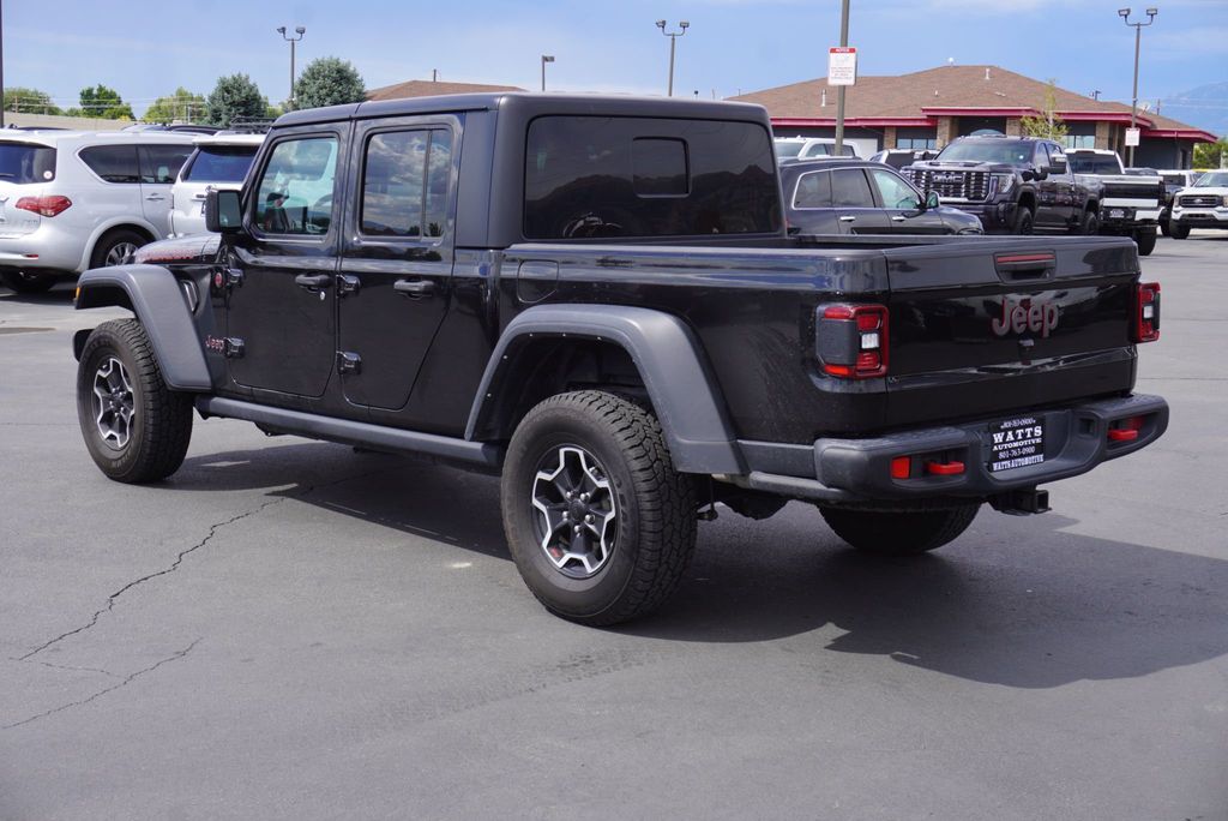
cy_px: 410
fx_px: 1638
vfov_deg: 28.1
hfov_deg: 41.1
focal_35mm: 48
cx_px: 614
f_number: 9
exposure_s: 1/100
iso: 100
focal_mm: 32
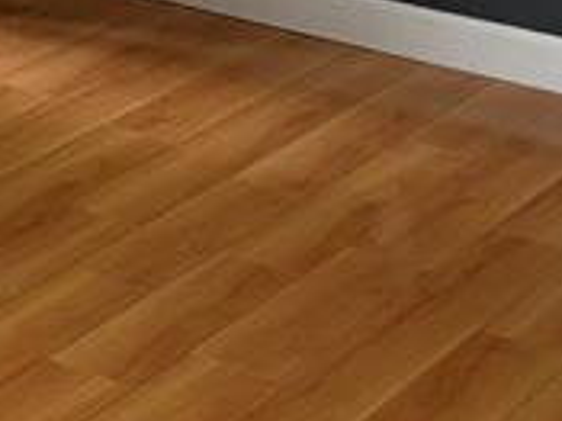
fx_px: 2466
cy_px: -241
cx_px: -389
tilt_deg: -13.6
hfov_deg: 12.1
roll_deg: -0.1
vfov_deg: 9.4
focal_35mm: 152
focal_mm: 5.96
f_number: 1.6
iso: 160
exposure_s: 1/60
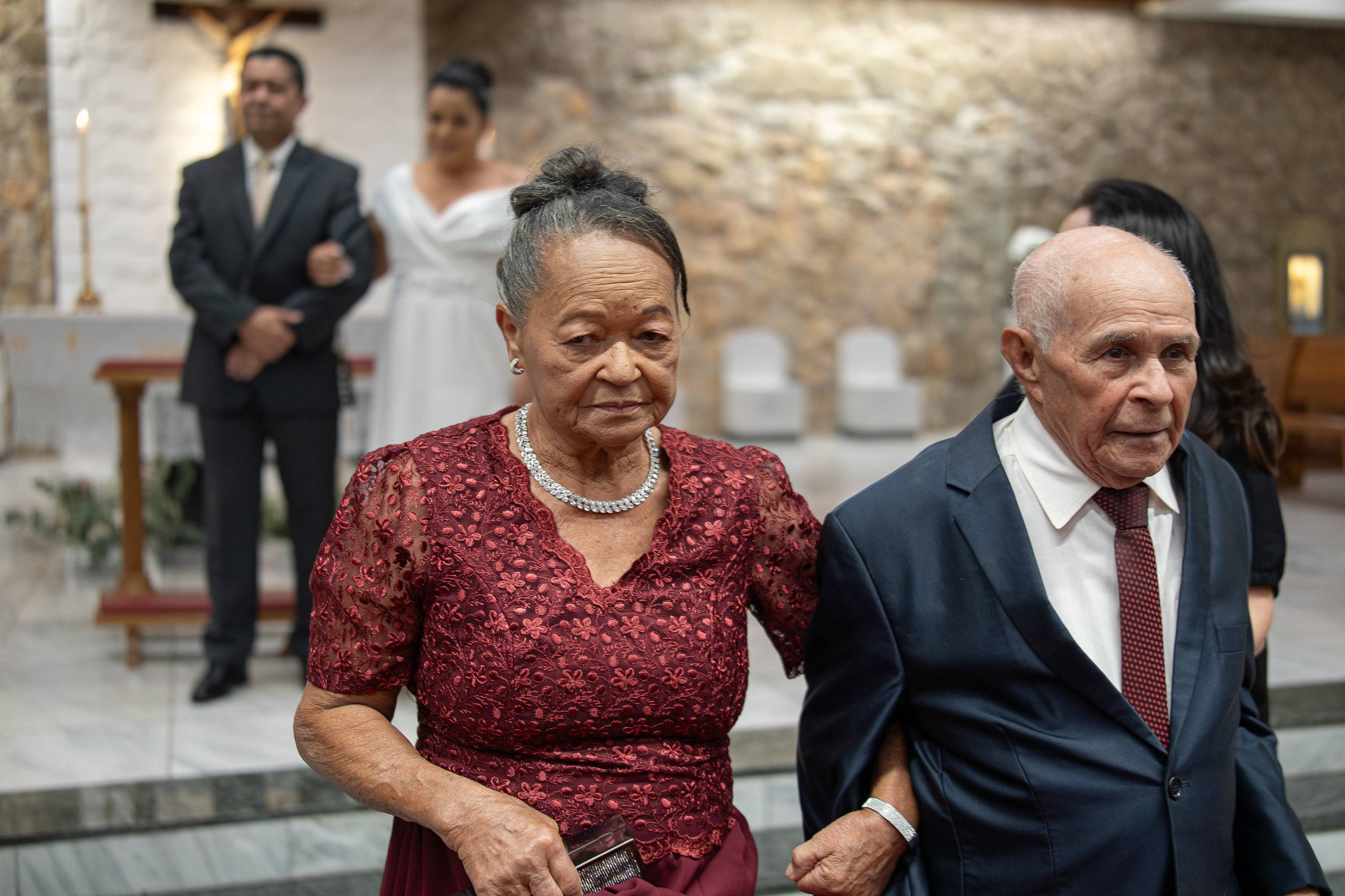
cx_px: 672
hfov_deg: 47.9
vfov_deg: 33.0
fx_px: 1513
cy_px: 448
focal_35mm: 40
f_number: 1.2
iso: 160
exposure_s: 1/160
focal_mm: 27
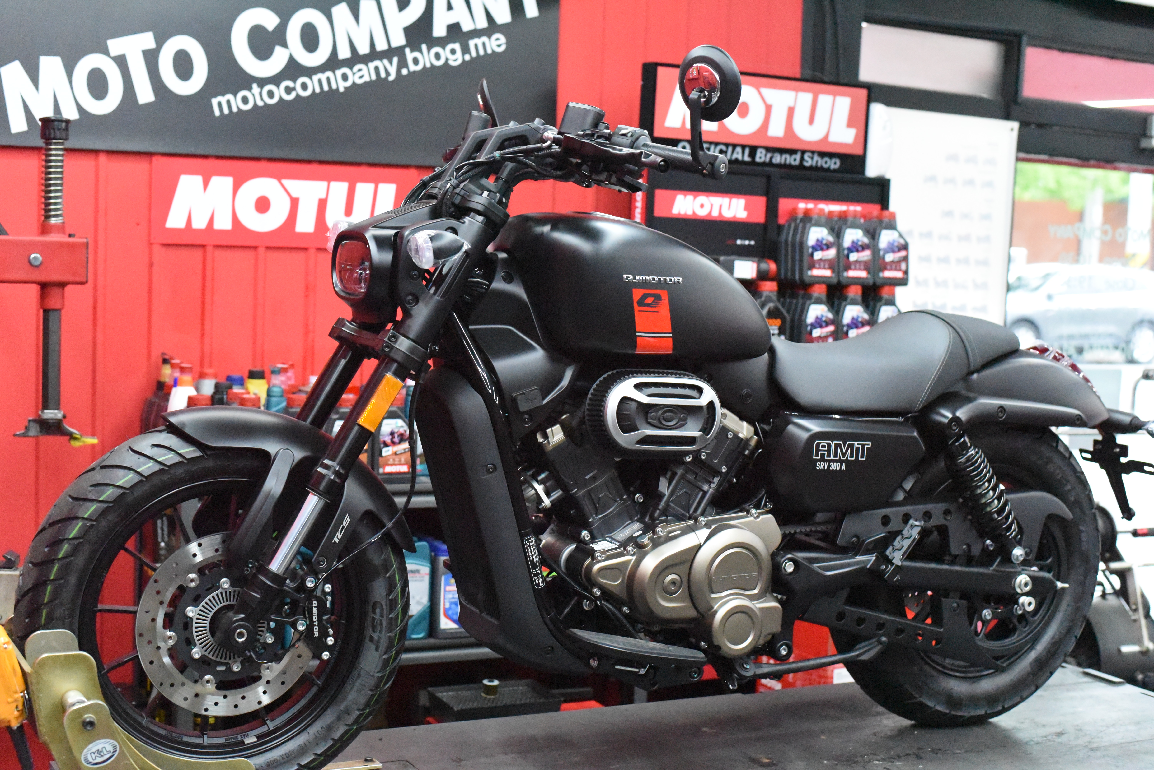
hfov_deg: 39.6
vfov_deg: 27.0
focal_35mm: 50
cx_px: 577
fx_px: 1603
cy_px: 385
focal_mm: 50
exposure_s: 1/1250
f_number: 4
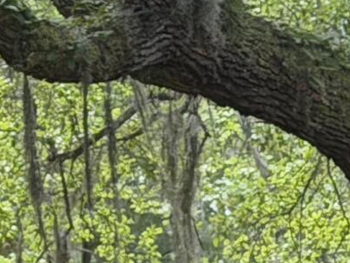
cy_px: 447
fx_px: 3640
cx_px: -495
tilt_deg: +1.8
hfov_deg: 5.3
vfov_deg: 4.1
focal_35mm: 360
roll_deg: -1.1
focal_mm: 6.76
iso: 80
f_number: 1.78
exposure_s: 1/657
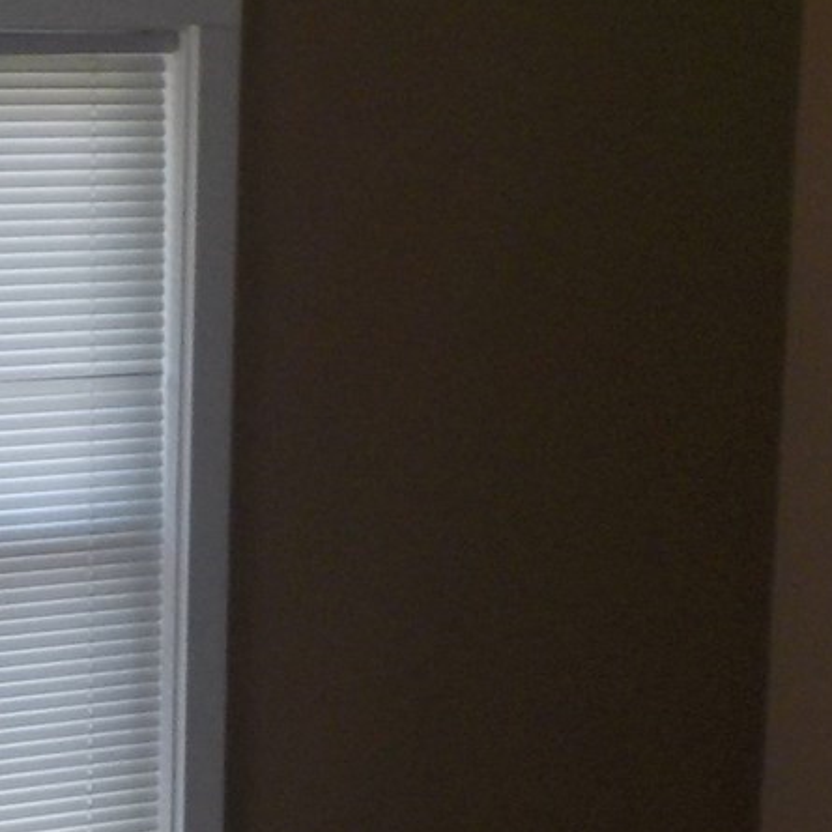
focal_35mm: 122
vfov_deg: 14.2
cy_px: 673
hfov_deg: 13.6
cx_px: -314
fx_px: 3318
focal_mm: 4.1
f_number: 3.3
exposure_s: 1/160
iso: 125
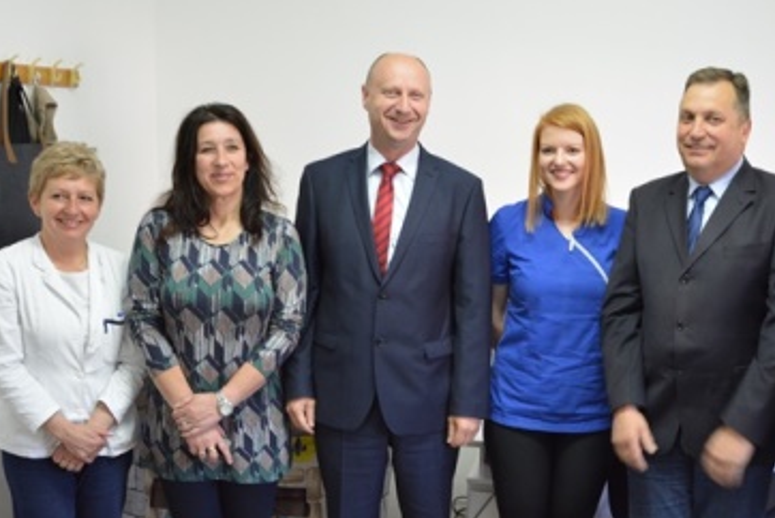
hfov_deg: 43.8
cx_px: 522
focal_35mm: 44
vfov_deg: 30.2
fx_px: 948
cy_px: 377
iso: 1100
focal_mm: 18
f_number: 3.5
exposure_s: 1/30
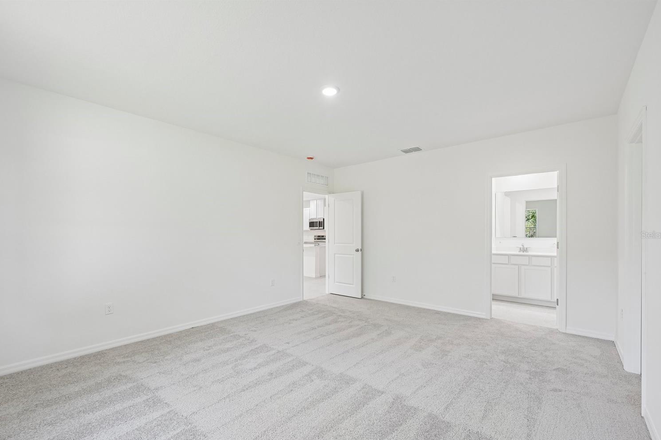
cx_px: 326
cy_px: 235
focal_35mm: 15
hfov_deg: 100.4
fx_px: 275
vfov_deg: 77.2
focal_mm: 14
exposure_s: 1/25
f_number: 8
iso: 400
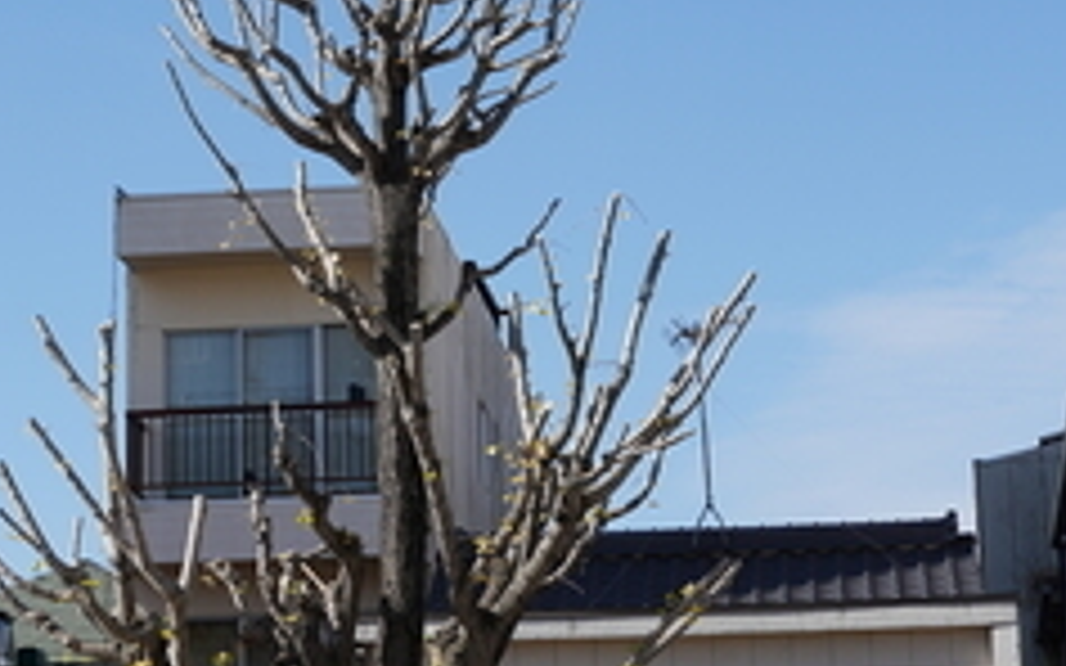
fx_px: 3602
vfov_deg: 10.5
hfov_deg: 16.8
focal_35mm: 124
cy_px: 99
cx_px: 387
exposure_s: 1/320
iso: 100
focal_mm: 48
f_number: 8
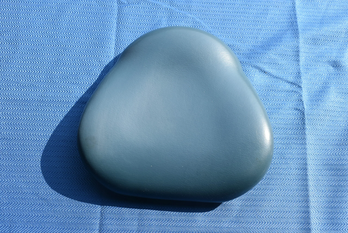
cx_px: 174
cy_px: 116
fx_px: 363
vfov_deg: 35.6
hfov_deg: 51.3
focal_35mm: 38
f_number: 7.1
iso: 200
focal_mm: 25
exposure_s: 1/320
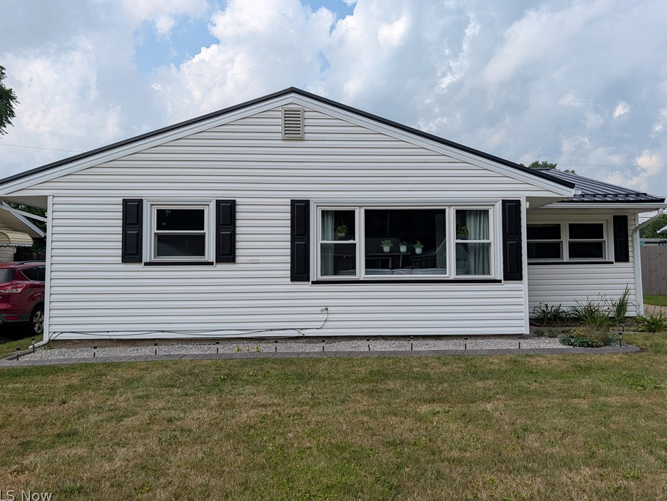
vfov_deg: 55.0
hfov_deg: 69.3
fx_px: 482
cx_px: 329
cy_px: 246
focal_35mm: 25
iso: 19
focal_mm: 6.9
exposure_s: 1/1294
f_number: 1.68
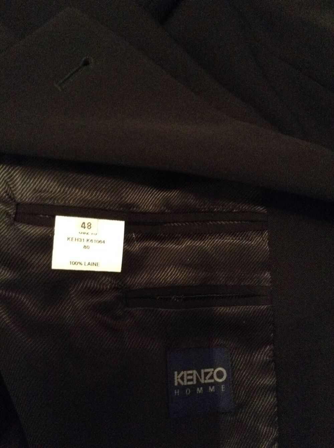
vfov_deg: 55.4
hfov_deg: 42.8
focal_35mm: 33
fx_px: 426
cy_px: 224
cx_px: 167
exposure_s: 1/15
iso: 640
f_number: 2.4
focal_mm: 3.3
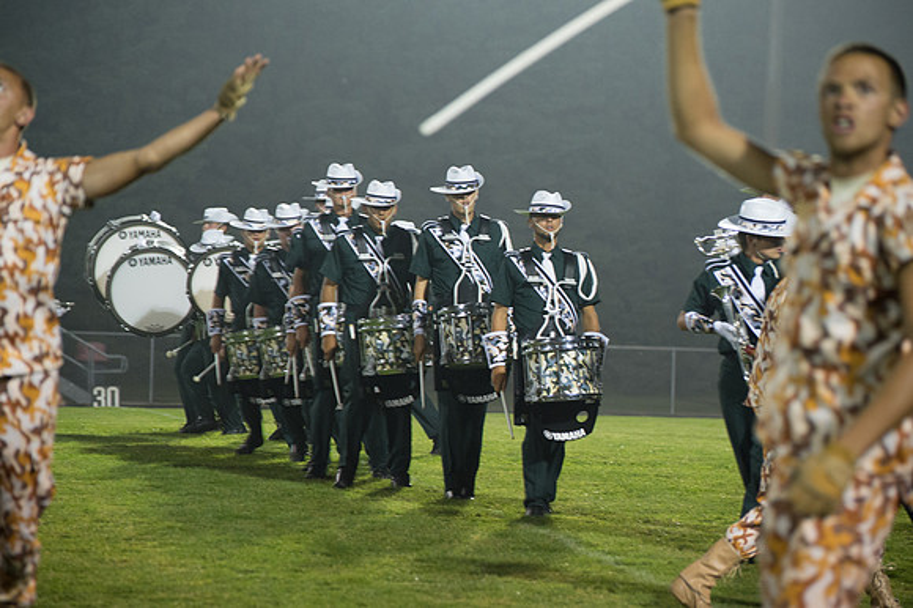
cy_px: 301
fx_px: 4037
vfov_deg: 8.6
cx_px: 456
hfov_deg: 12.9
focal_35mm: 159
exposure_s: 1/160
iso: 3200
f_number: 4.8
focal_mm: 145
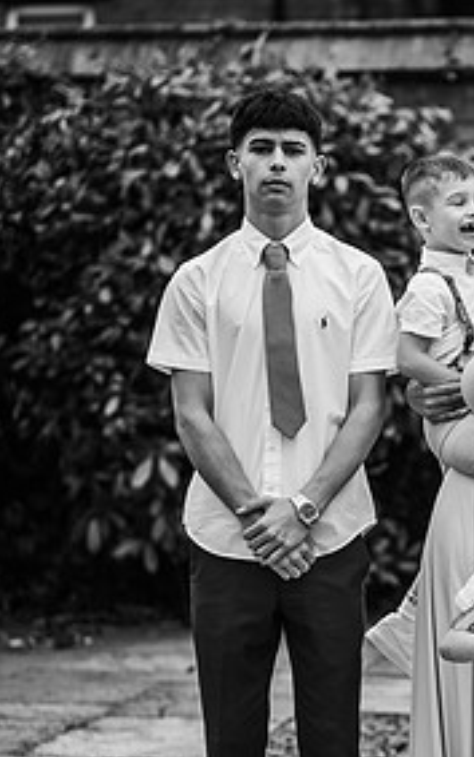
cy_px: 498
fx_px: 3780
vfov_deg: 11.4
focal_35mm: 183
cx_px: 680
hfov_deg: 7.1
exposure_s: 1/800
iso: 100
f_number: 2.2
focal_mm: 85
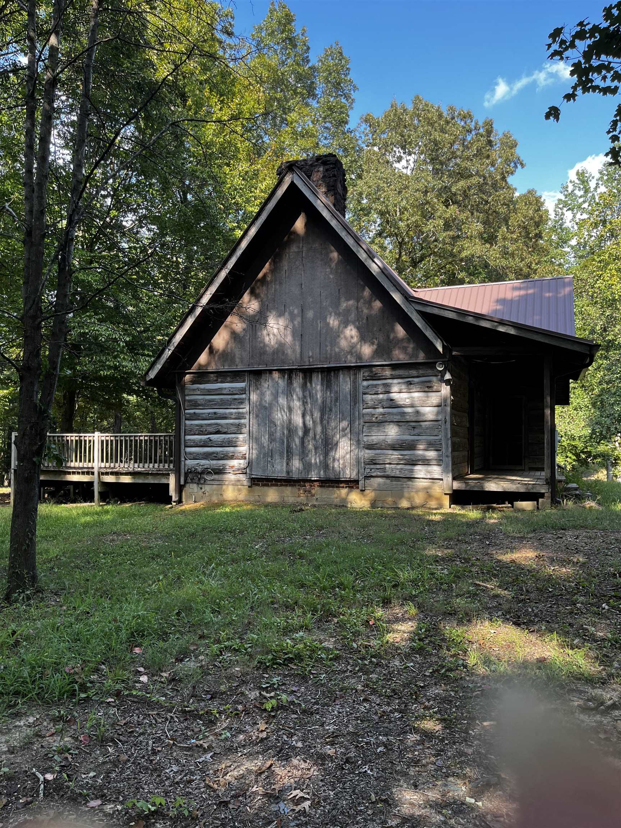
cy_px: 414
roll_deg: +1.0
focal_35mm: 26
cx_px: 310
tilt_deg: +2.2
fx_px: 622
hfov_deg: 53.1
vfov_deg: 67.3
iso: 40
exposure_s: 1/257
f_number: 1.6
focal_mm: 5.1
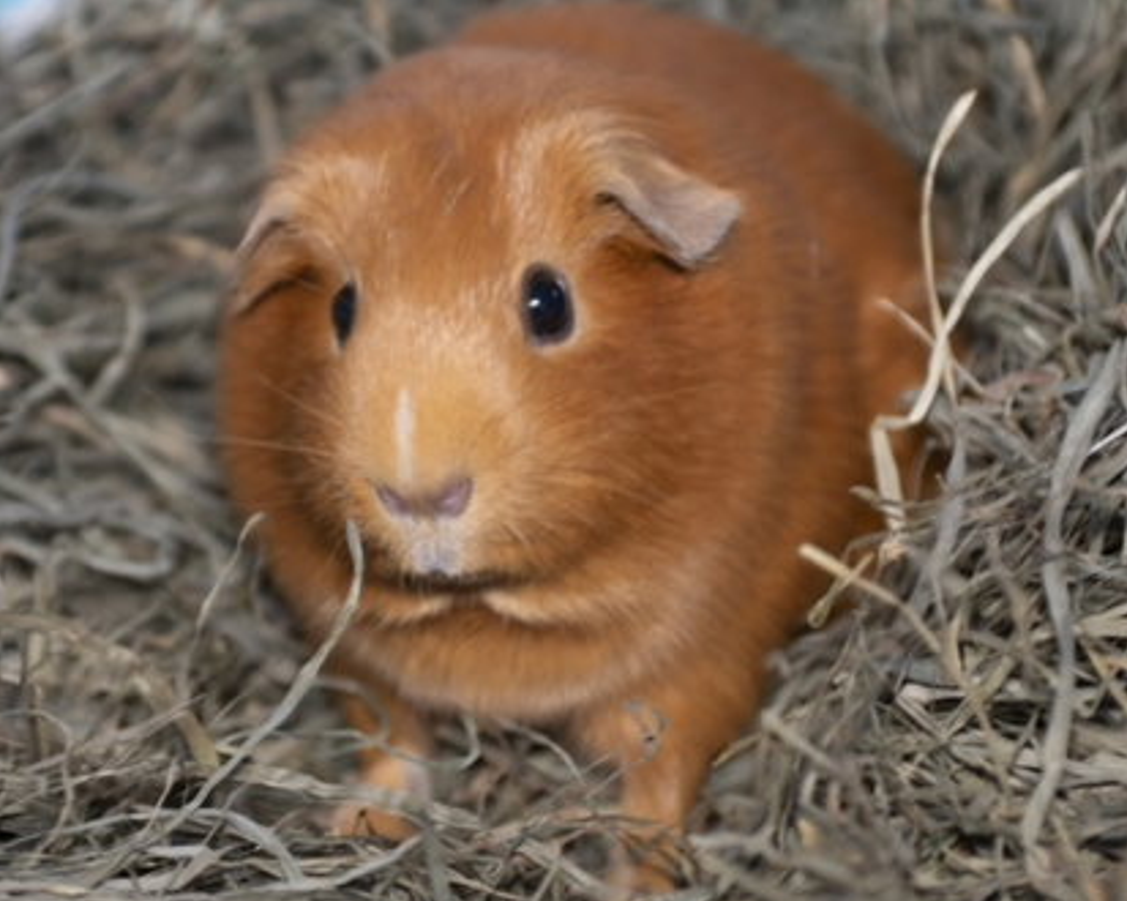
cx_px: 636
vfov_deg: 18.7
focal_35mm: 82
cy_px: 455
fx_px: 2734
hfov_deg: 23.3
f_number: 2.8
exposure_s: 1/60.2
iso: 500
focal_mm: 48
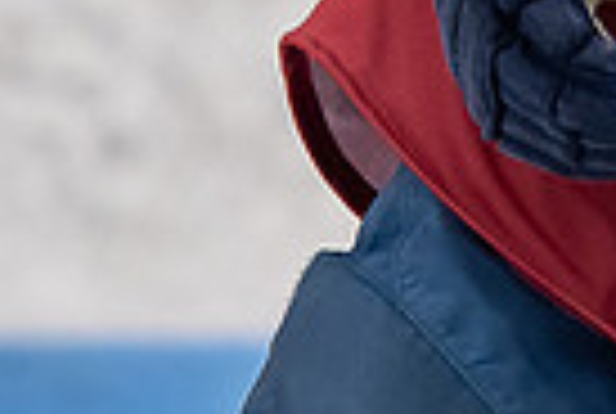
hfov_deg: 1.1
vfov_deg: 0.7
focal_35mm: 1911
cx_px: 1213
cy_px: -678
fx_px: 32770
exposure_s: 1/500
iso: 800
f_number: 3.2
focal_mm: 200
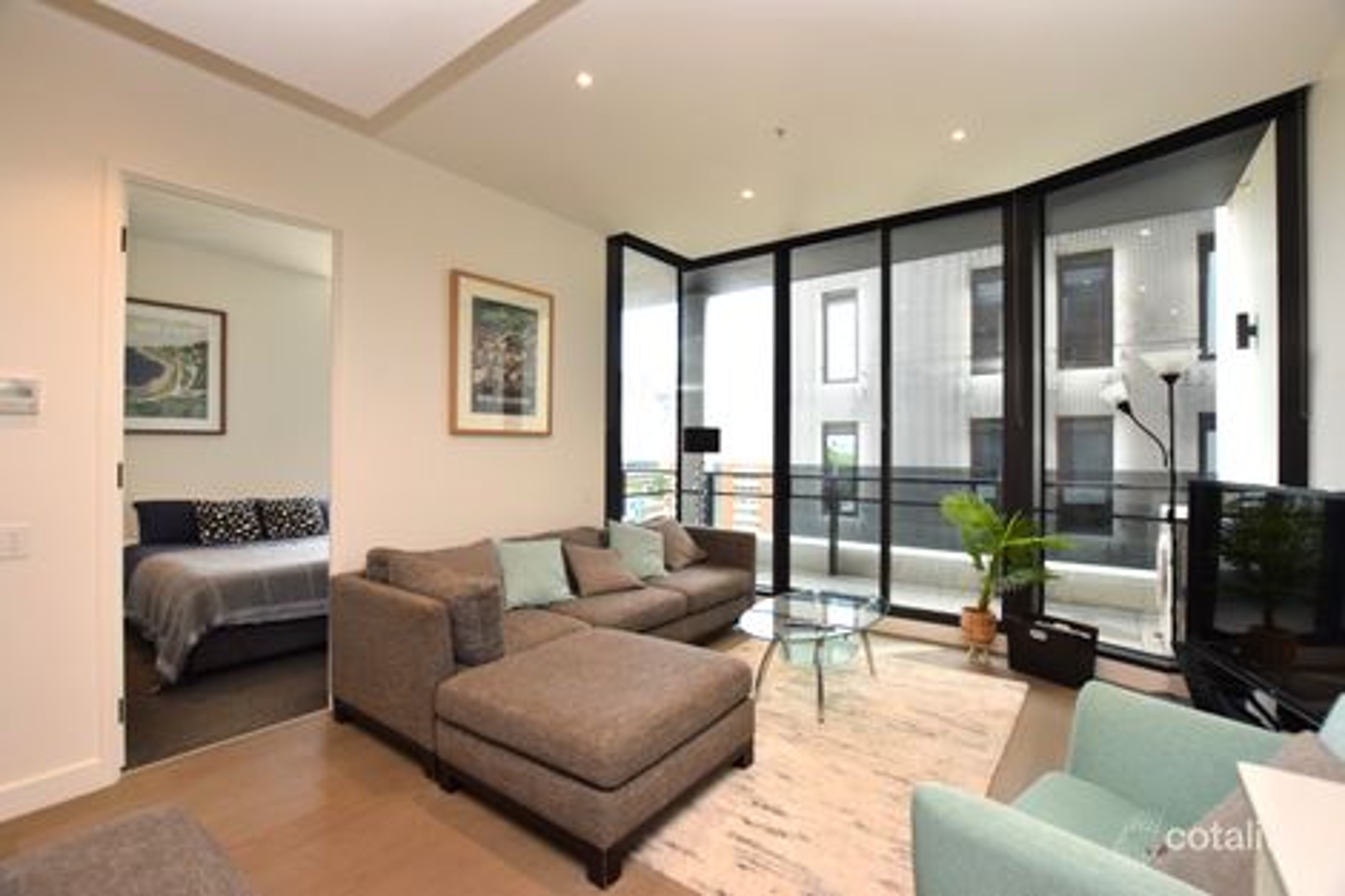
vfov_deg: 77.3
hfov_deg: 100.4
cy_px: 448
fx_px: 560
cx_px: 672
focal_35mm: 15
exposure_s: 1/125
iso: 800
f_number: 5.6
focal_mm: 10
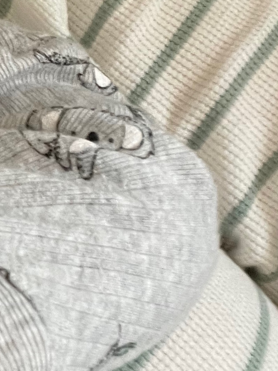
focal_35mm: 87
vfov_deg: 22.4
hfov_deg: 16.3
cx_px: -52
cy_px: 127
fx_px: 931
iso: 200
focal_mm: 2.71
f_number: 2.2
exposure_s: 1/31
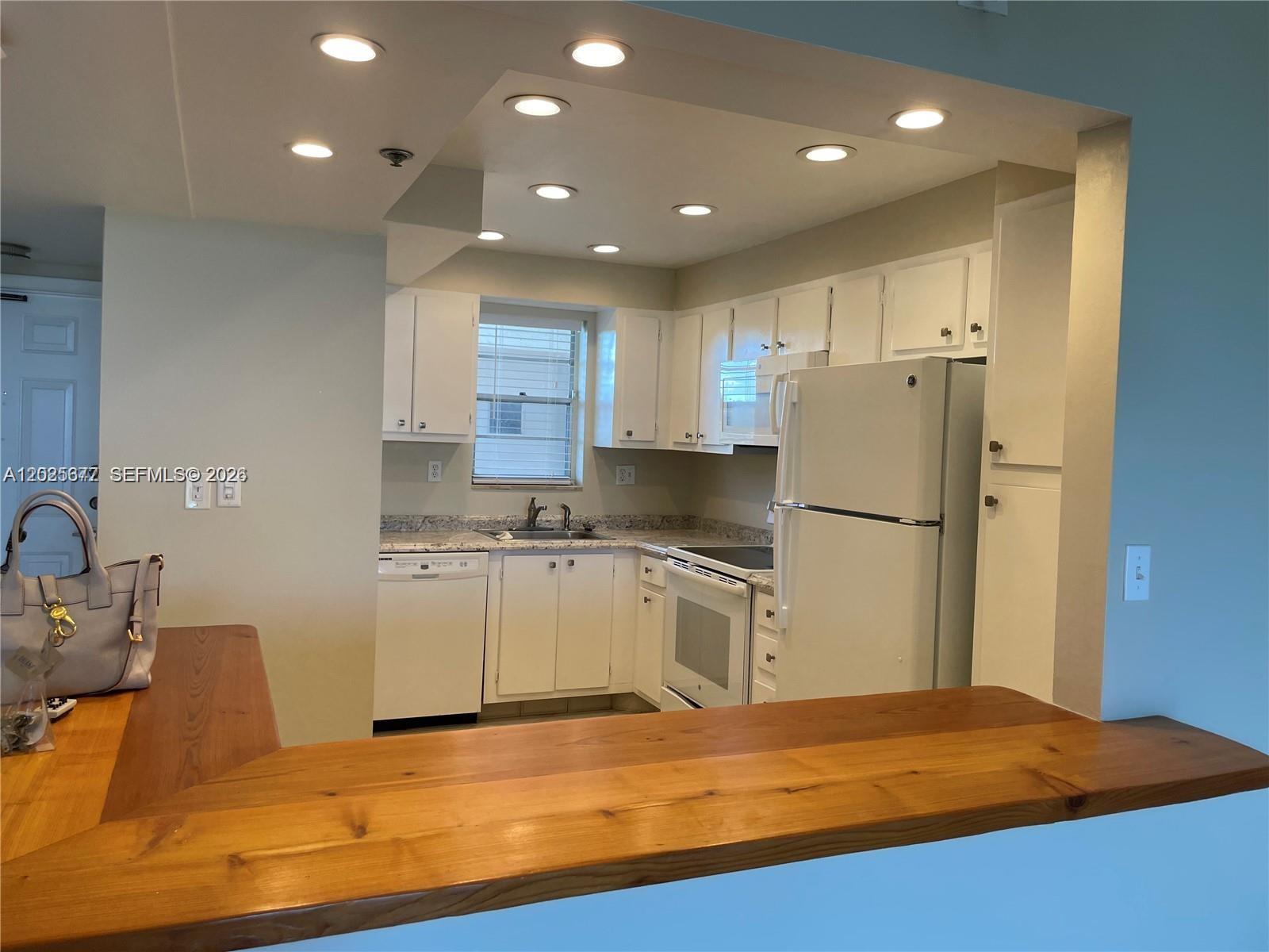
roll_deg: -1.9
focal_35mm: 26
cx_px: 634
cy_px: 476
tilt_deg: -1.5
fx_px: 953
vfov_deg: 53.1
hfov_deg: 67.3
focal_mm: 4.2
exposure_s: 1/120
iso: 64
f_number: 1.6
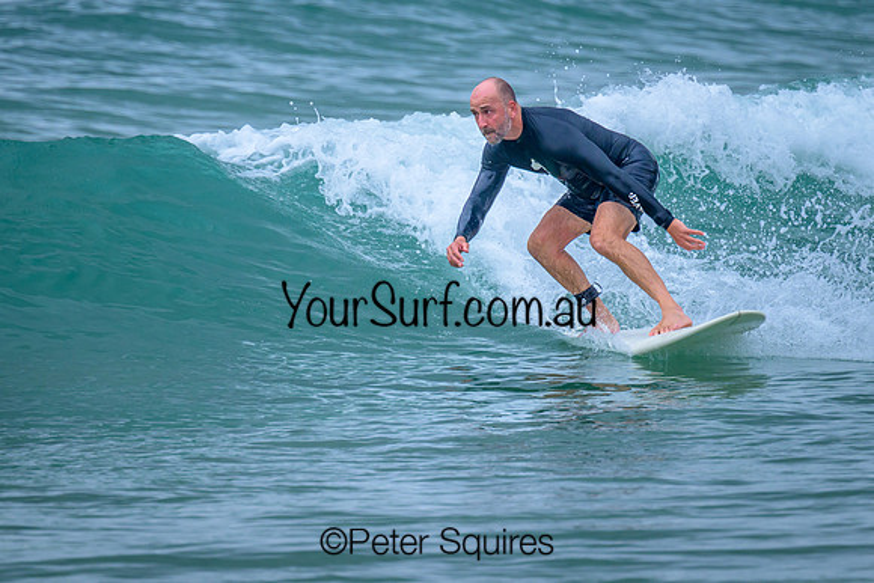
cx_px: 420
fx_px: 18636
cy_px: 184
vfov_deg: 1.8
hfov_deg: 2.7
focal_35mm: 767
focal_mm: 560
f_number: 8
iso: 1000
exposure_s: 1/2000
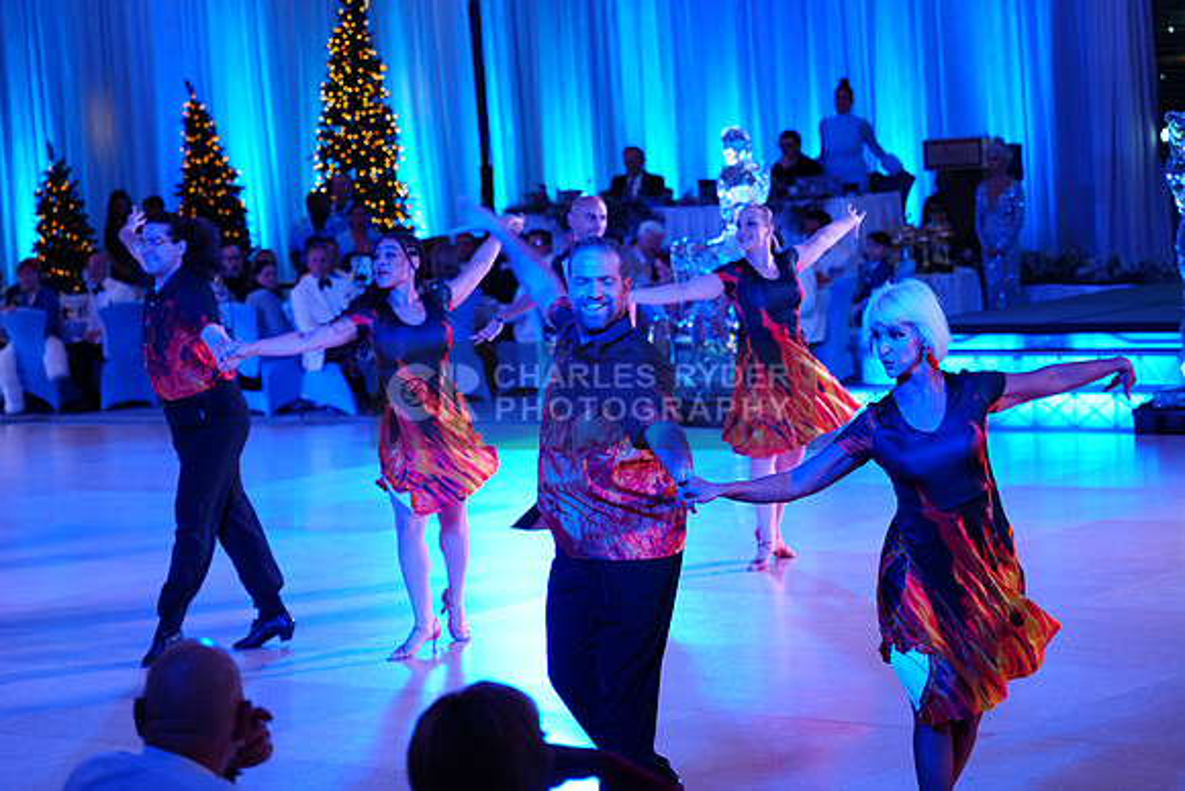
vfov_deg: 14.0
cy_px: 396
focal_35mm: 98
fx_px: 3226
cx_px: 592
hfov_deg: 20.8
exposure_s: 1/200
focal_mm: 98
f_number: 4
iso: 2000
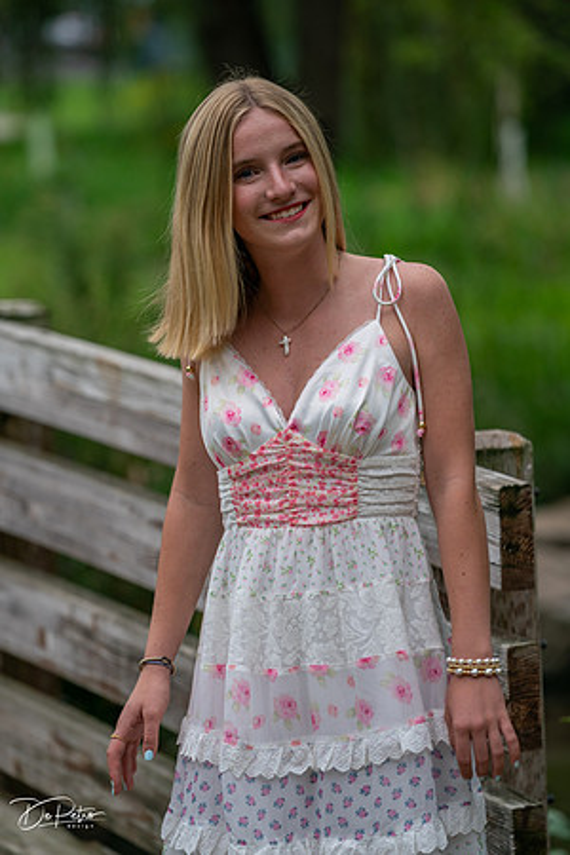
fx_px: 4132
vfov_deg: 11.8
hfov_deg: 7.9
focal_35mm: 174
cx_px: 285
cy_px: 428
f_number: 4
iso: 160
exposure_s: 1/200
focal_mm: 174
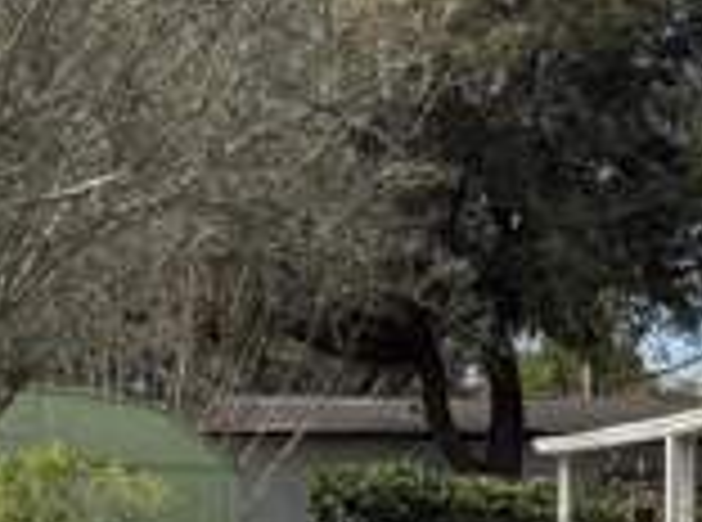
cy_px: 569
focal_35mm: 148
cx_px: 594
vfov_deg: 9.9
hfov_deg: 13.3
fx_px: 2992
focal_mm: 6.76
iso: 80
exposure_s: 1/4878
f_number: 1.78
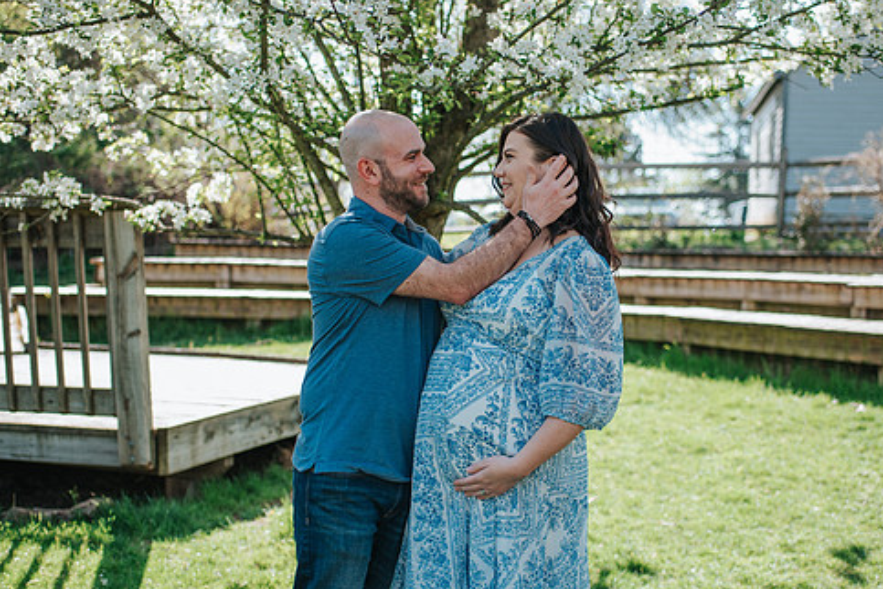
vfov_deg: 28.1
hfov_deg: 41.0
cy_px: 330
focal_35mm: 48
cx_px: 500
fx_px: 1177
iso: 100
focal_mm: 35
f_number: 2.2
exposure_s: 1/640
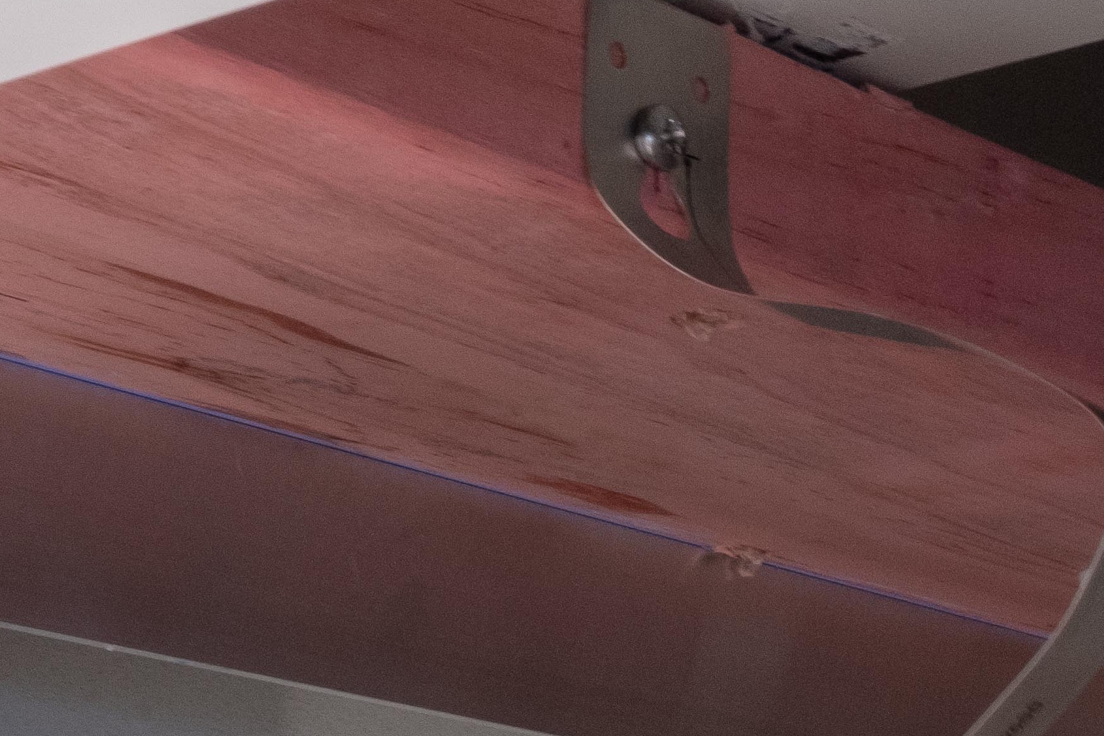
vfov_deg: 11.1
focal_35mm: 123
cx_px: 1012
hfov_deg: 16.4
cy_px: 385
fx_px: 3772
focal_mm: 24.3
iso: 800
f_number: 16
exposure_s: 1/13
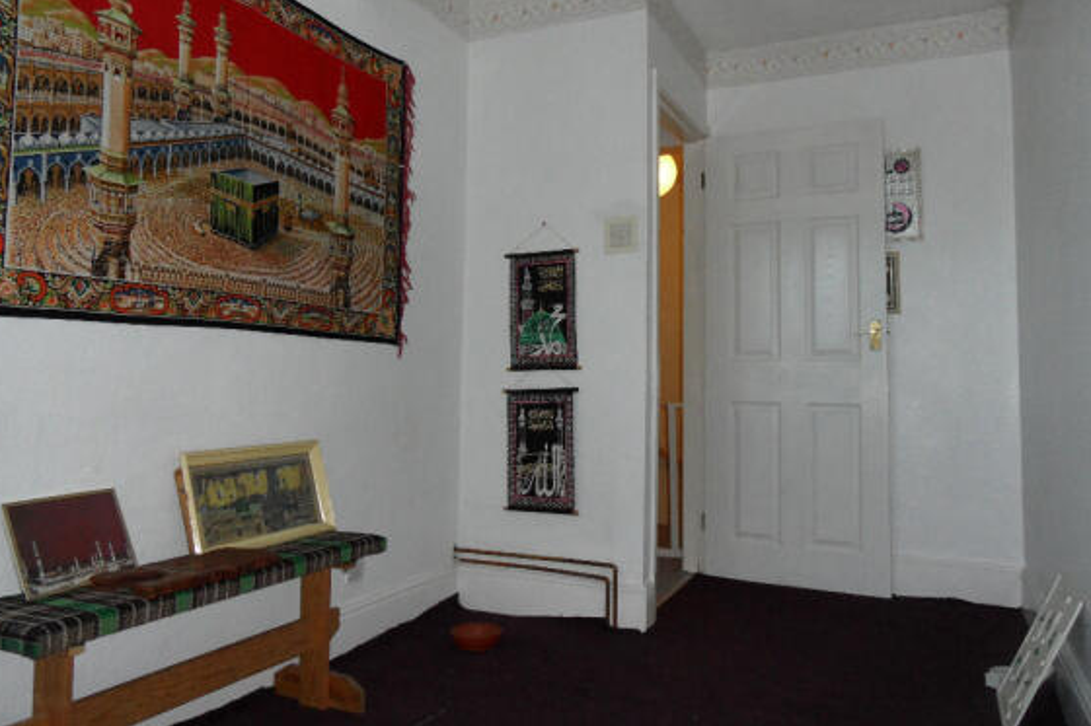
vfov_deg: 49.5
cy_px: 328
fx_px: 788
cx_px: 539
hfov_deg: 69.4
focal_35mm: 26
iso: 200
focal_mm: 3.9
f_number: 3.2
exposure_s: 1/30
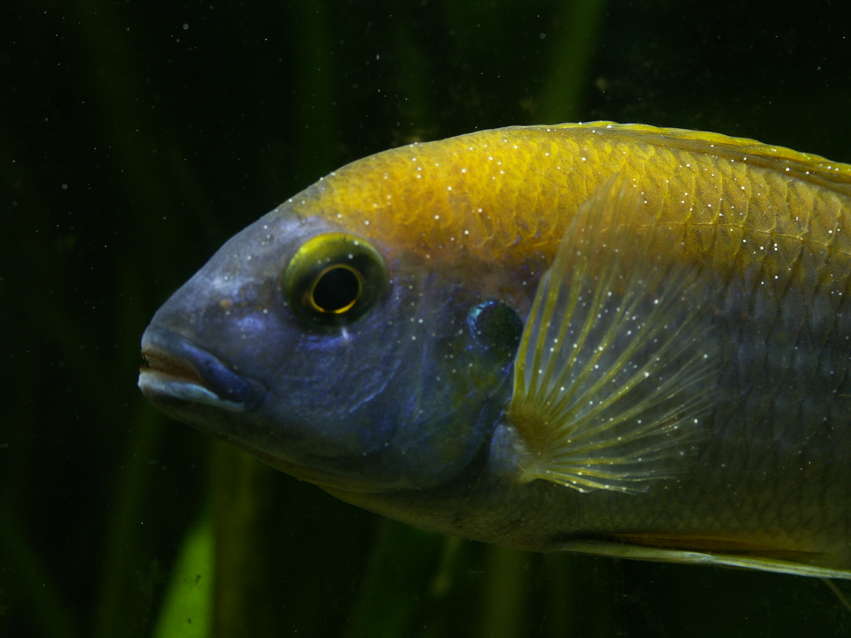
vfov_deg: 8.6
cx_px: 426
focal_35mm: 172
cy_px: 319
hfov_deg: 11.5
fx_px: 4228
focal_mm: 43.85
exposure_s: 1/160
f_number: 5.6
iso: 100
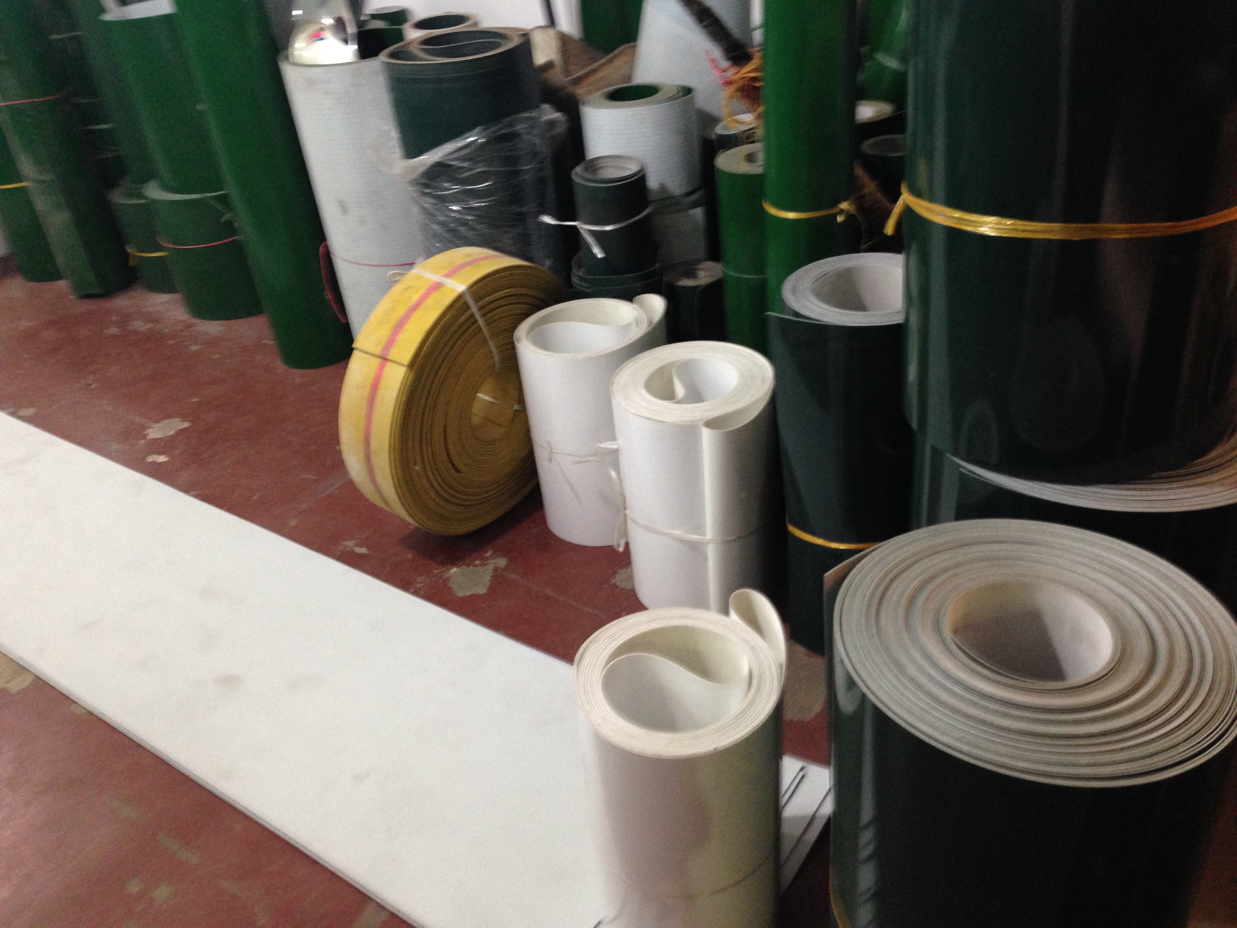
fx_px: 1179
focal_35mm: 33
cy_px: 464
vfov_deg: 42.9
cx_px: 618
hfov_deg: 55.4
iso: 200
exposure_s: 1/20
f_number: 2.4
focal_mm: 4.12
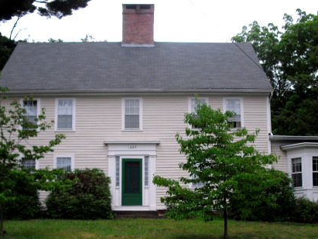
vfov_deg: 25.8
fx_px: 515
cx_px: 170
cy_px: 181
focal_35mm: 56
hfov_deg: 34.3
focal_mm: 6.3
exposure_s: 1/250
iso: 100
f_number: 3.1
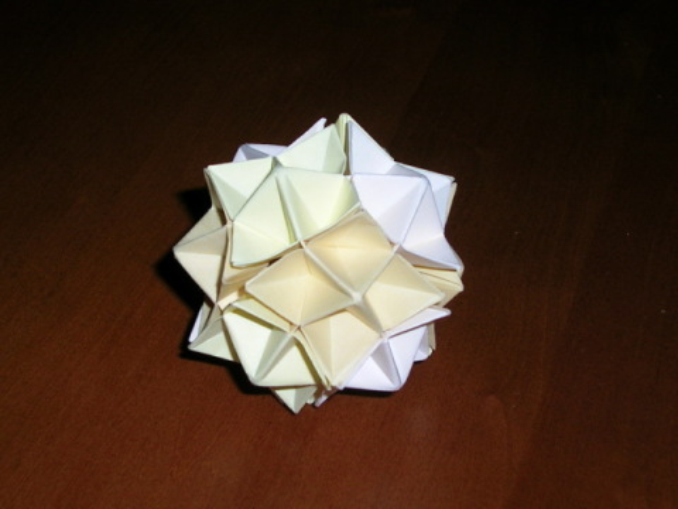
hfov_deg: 31.7
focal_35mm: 61
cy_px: 254
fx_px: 1195
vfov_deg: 24.0
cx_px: 339
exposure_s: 1/60.1
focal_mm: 9.3
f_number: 3.5
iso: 50
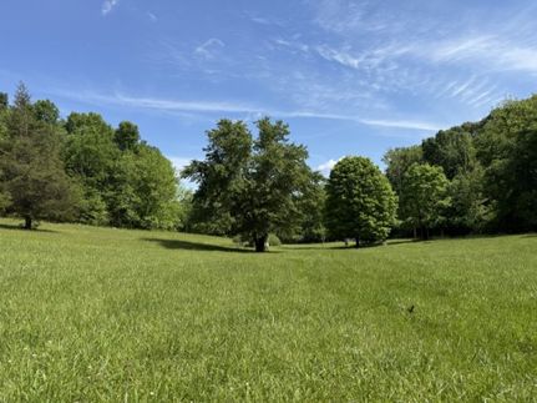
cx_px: 268
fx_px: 372
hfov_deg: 71.6
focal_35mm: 24
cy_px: 202
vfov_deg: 56.8
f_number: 1.78
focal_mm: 6.76
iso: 80
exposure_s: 1/3953
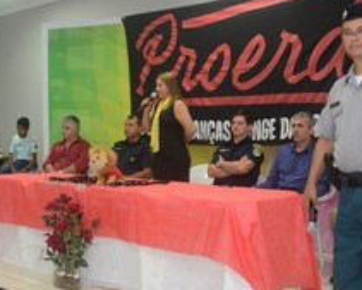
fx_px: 643
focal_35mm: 60
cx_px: 72
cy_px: 190
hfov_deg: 30.7
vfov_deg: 25.3
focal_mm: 20
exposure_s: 1/80
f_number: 3.5
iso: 1600
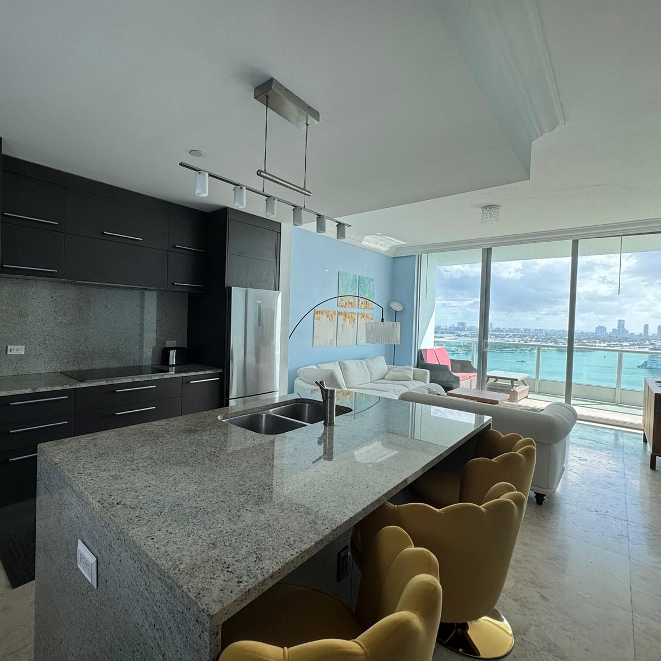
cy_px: 325
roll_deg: -2.0
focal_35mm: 17
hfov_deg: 82.6
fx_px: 367
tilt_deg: -1.4
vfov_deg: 84.0
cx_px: 255
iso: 40
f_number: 2.2
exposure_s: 1/176
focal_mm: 2.22
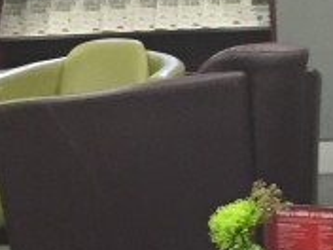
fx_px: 1626
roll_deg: +2.0
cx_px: 390
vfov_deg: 8.8
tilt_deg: -3.2
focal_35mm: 169
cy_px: 108
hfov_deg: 11.5
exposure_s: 1/33
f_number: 2.2
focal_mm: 4.15
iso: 320
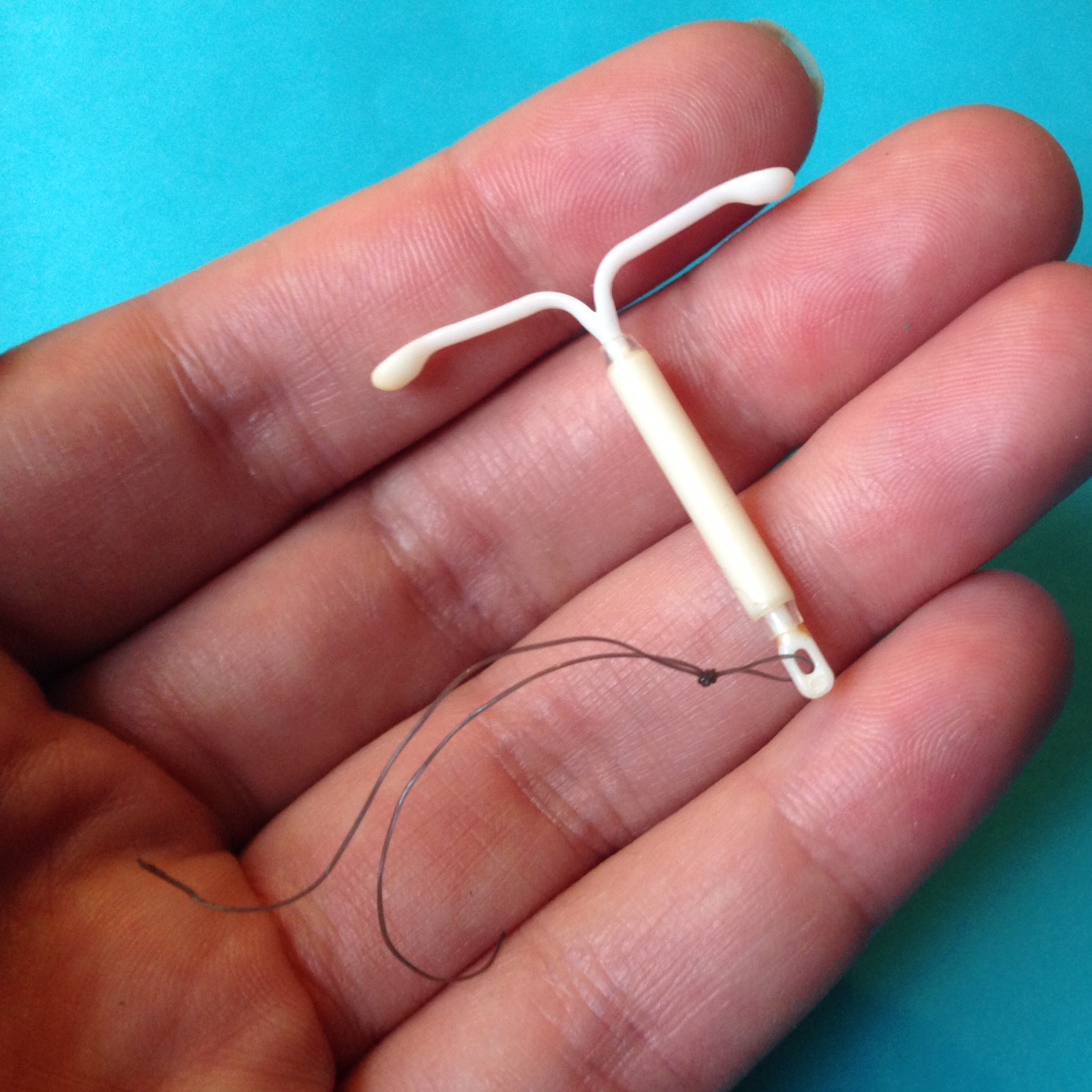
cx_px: 651
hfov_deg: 42.6
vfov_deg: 42.8
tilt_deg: -64.9
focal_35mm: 39
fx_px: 1392
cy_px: 546
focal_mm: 4.12
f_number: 2.4
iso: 125
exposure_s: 1/20
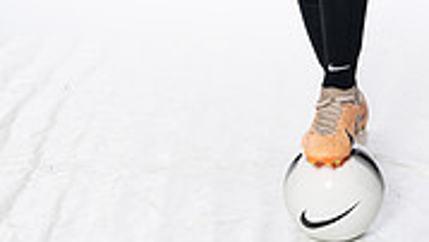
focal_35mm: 129
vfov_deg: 8.8
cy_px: -288
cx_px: 321
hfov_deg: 16.5
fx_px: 1469
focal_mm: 49
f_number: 8
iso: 800
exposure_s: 1/250
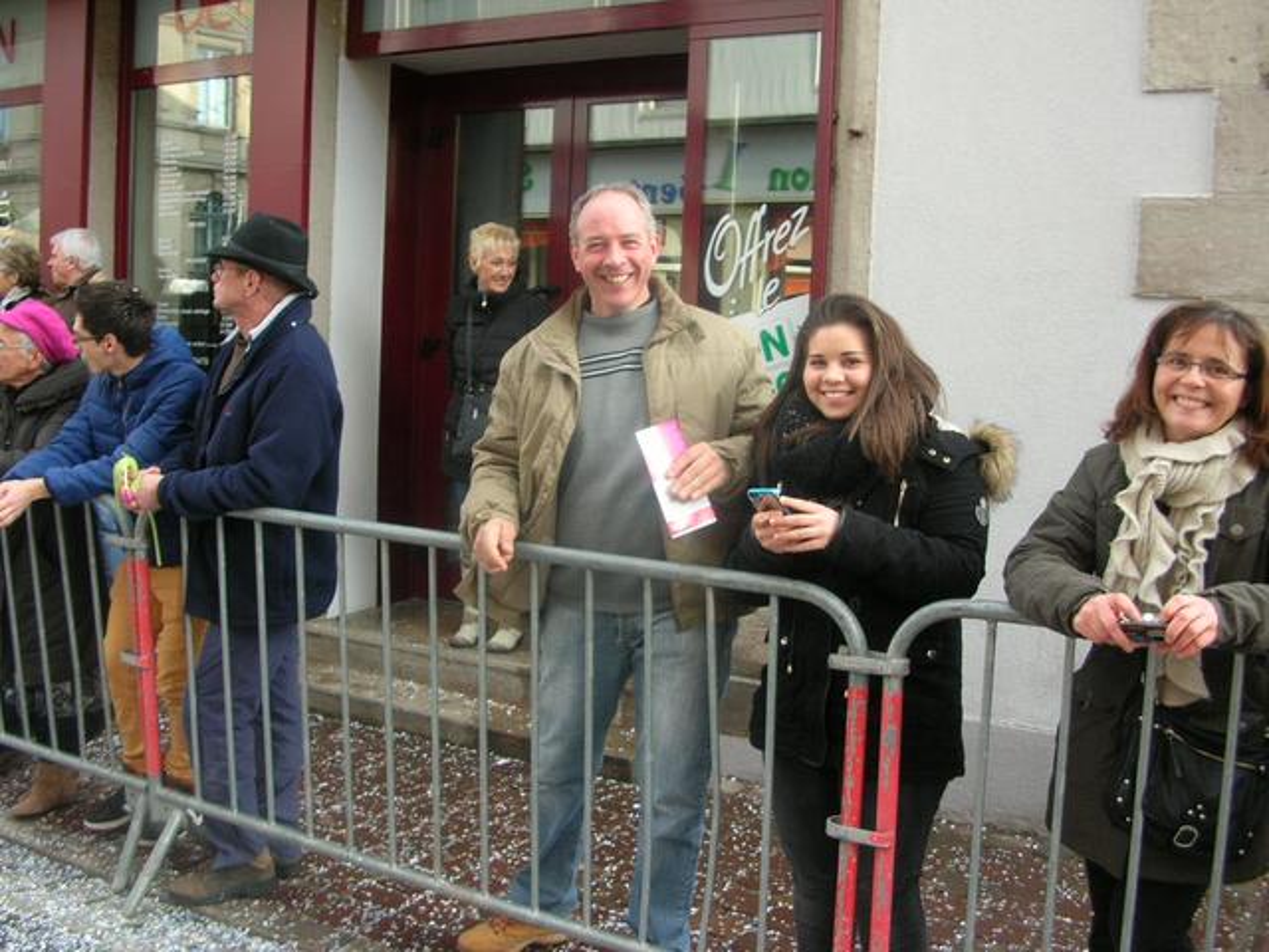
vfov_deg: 40.7
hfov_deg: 52.6
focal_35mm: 35
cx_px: 634
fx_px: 1283
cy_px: 476
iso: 50
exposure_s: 1/81.6
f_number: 2.8
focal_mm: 5.8
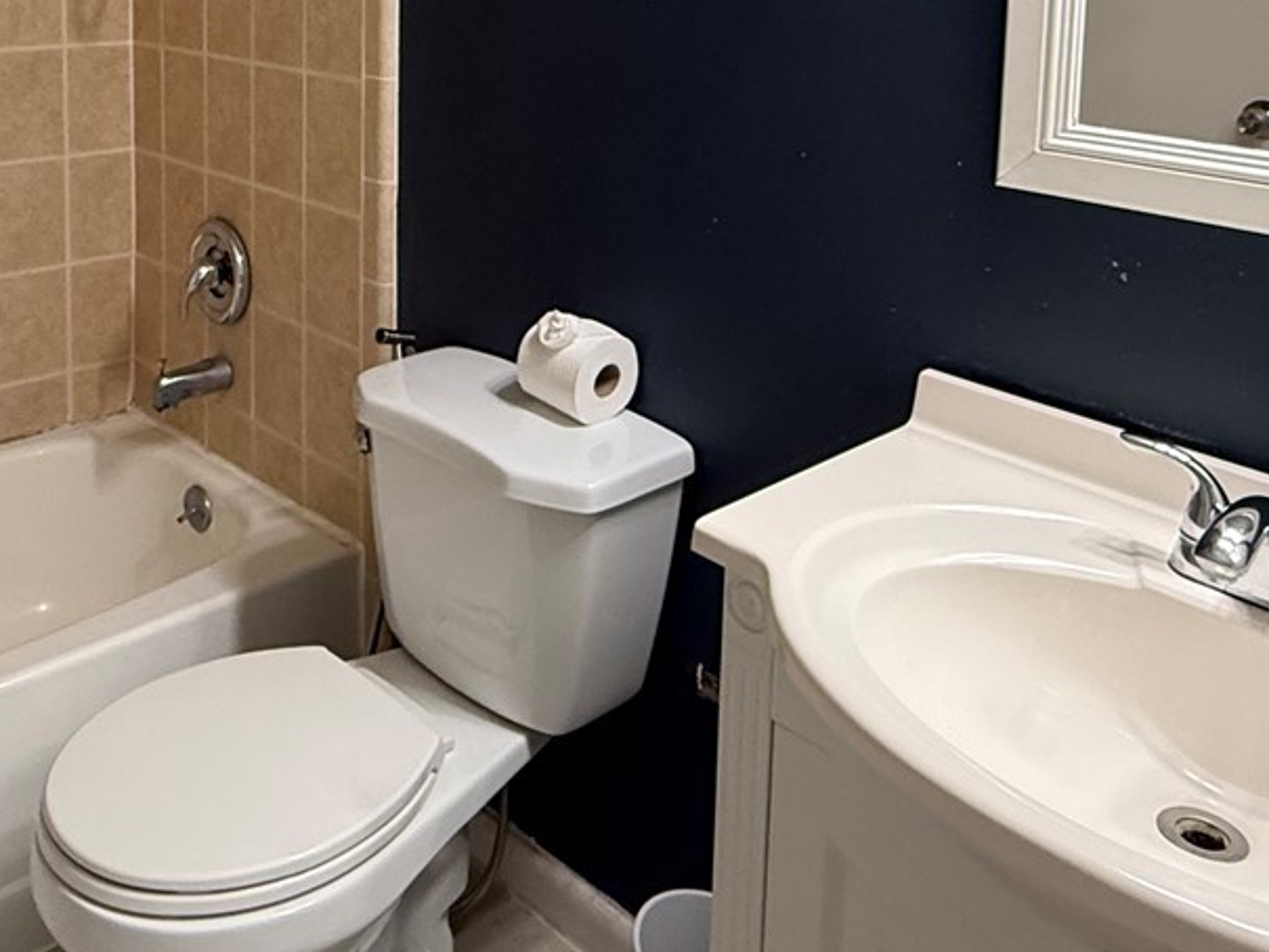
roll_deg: -0.5
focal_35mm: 37
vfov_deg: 35.6
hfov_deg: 49.4
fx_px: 1357
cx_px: 443
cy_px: 42
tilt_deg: -5.9
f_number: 2.2
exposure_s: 1/60
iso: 400
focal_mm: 2.22
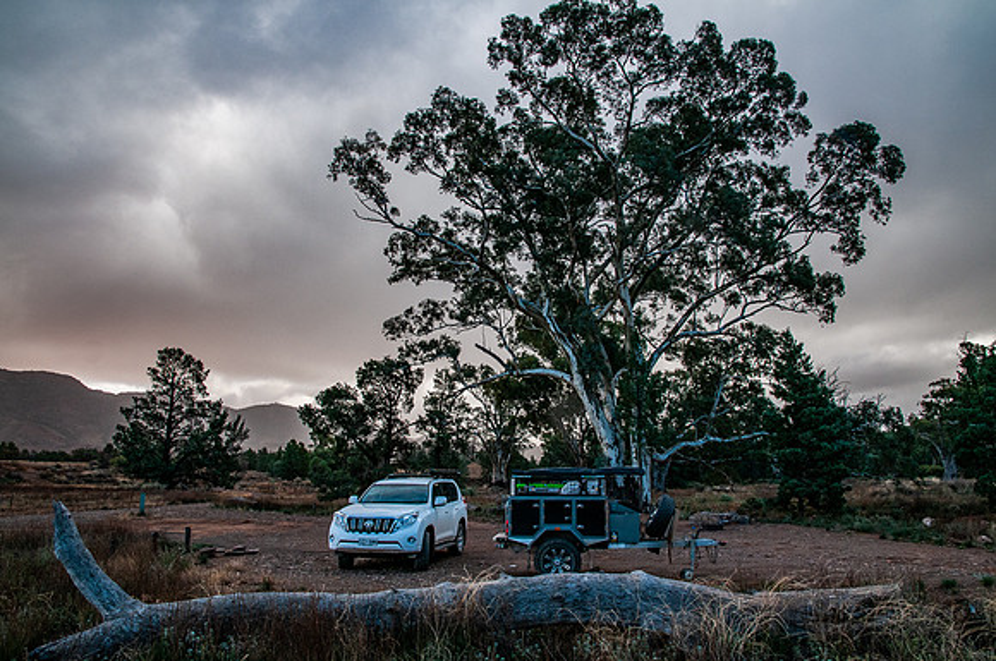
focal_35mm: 24
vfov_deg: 53.0
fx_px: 663
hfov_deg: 73.8
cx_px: 498
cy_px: 330
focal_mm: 16
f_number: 11
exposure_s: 1/250
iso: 400
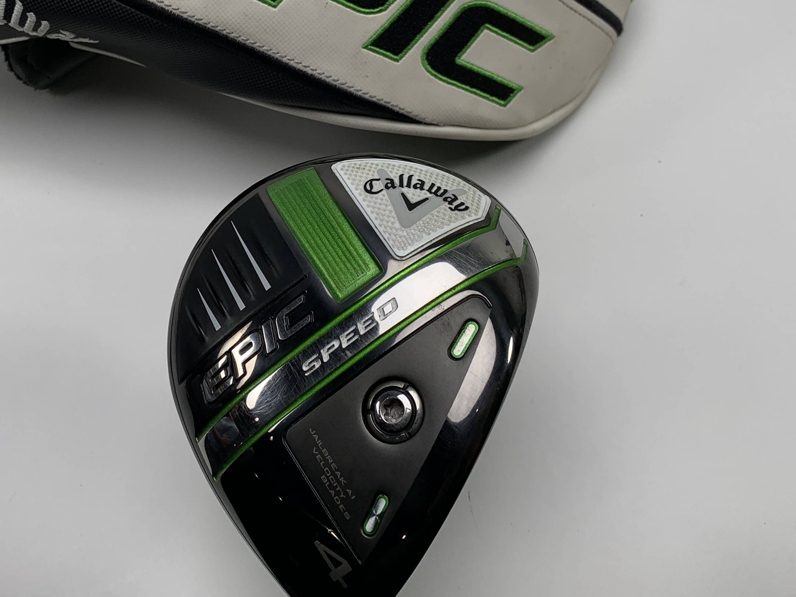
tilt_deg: -61.0
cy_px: 156
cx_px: 288
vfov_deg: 31.6
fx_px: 1035
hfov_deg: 41.7
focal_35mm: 45
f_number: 1.8
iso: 25
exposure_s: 1/363
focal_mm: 4.25
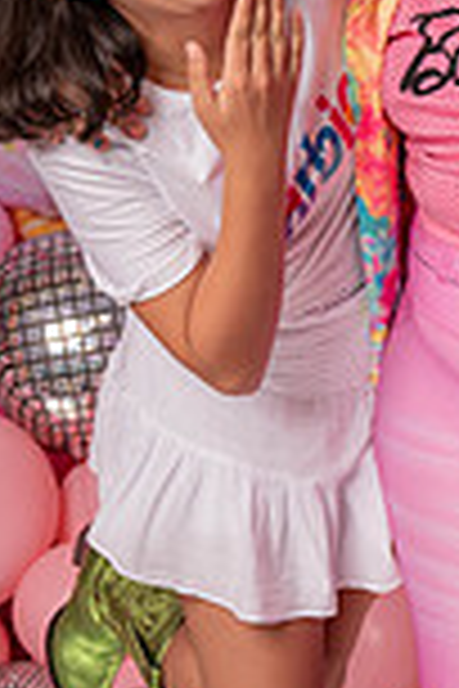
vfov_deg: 20.4
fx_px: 1912
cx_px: 410
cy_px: 328
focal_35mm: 100
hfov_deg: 13.6
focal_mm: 34
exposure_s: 1/100
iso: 125
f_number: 4.5
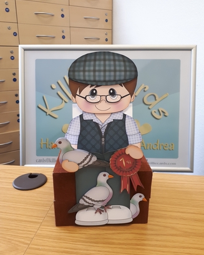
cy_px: 120
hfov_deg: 50.0
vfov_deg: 60.4
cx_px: 101
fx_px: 219
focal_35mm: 29
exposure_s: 1/33
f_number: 1.9
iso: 80
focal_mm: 3.6
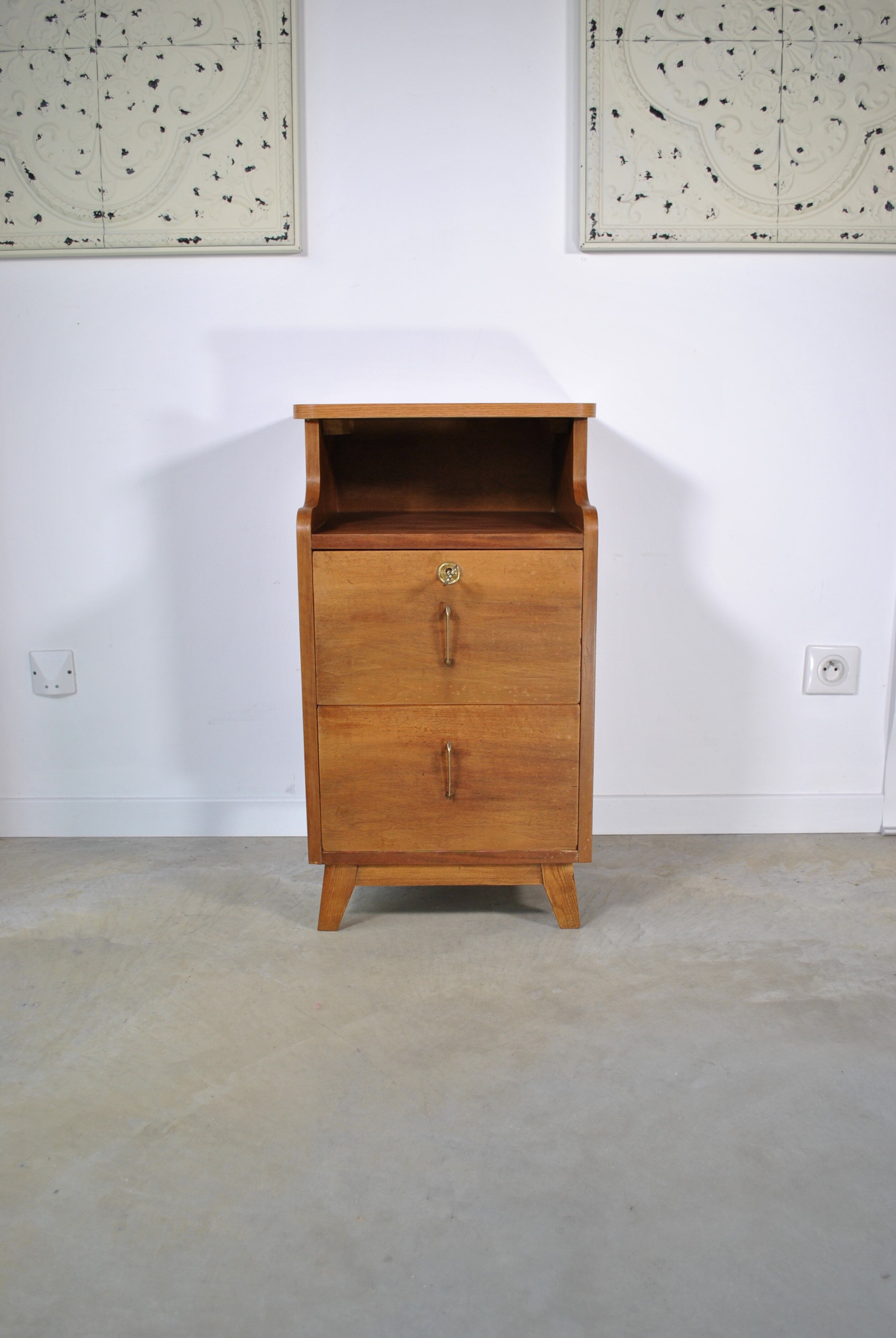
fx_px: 1117
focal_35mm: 30
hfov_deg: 43.7
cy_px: 669
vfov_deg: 61.9
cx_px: 448
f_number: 5
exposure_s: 1/50
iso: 200
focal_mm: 20
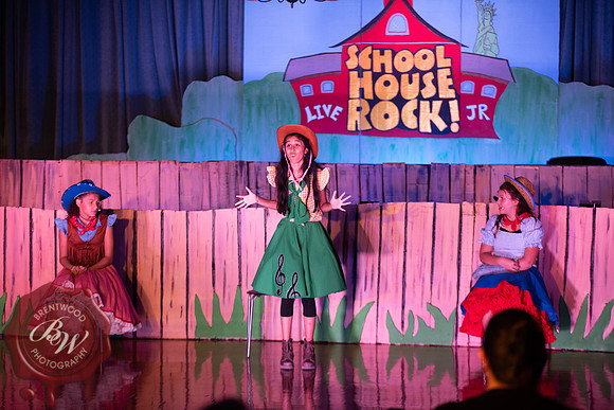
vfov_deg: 11.8
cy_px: 205
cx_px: 307
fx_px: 1979
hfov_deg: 17.6
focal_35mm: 116
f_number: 2.8
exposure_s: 1/125
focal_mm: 116
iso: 560
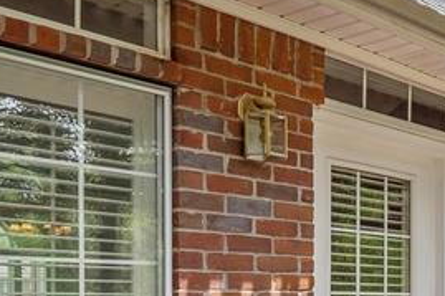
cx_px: 635
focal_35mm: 57
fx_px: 704
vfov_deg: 22.9
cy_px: 288
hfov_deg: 26.9
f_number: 8
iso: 800
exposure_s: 1/320
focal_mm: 15
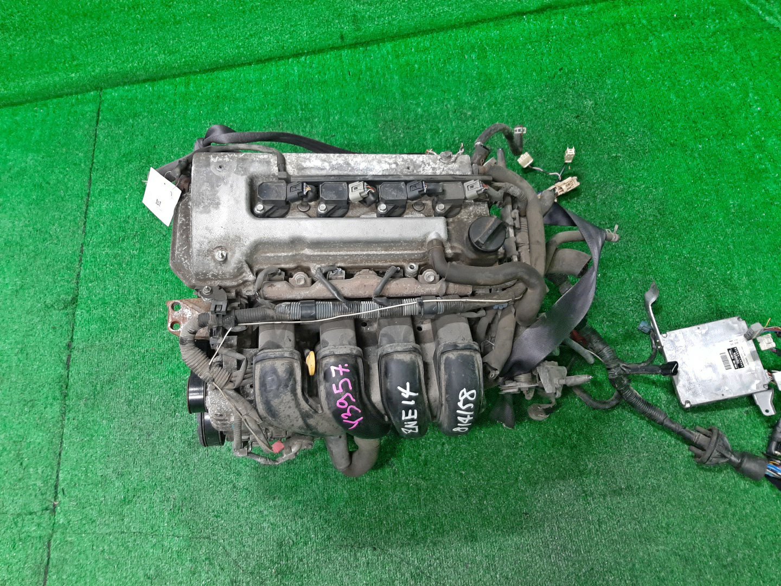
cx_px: 390
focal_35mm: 26
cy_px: 293
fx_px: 587
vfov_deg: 53.1
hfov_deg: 67.3
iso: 160
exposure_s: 1/50
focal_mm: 3.93
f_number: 1.7
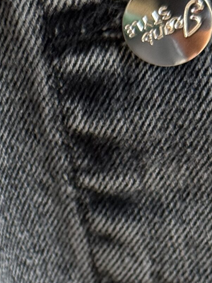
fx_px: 1241
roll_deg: +28.6
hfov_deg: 9.5
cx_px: -100
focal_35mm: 152
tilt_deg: -41.0
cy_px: 427
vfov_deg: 12.4
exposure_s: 1/107
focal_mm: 6.76
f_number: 1.78
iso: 125
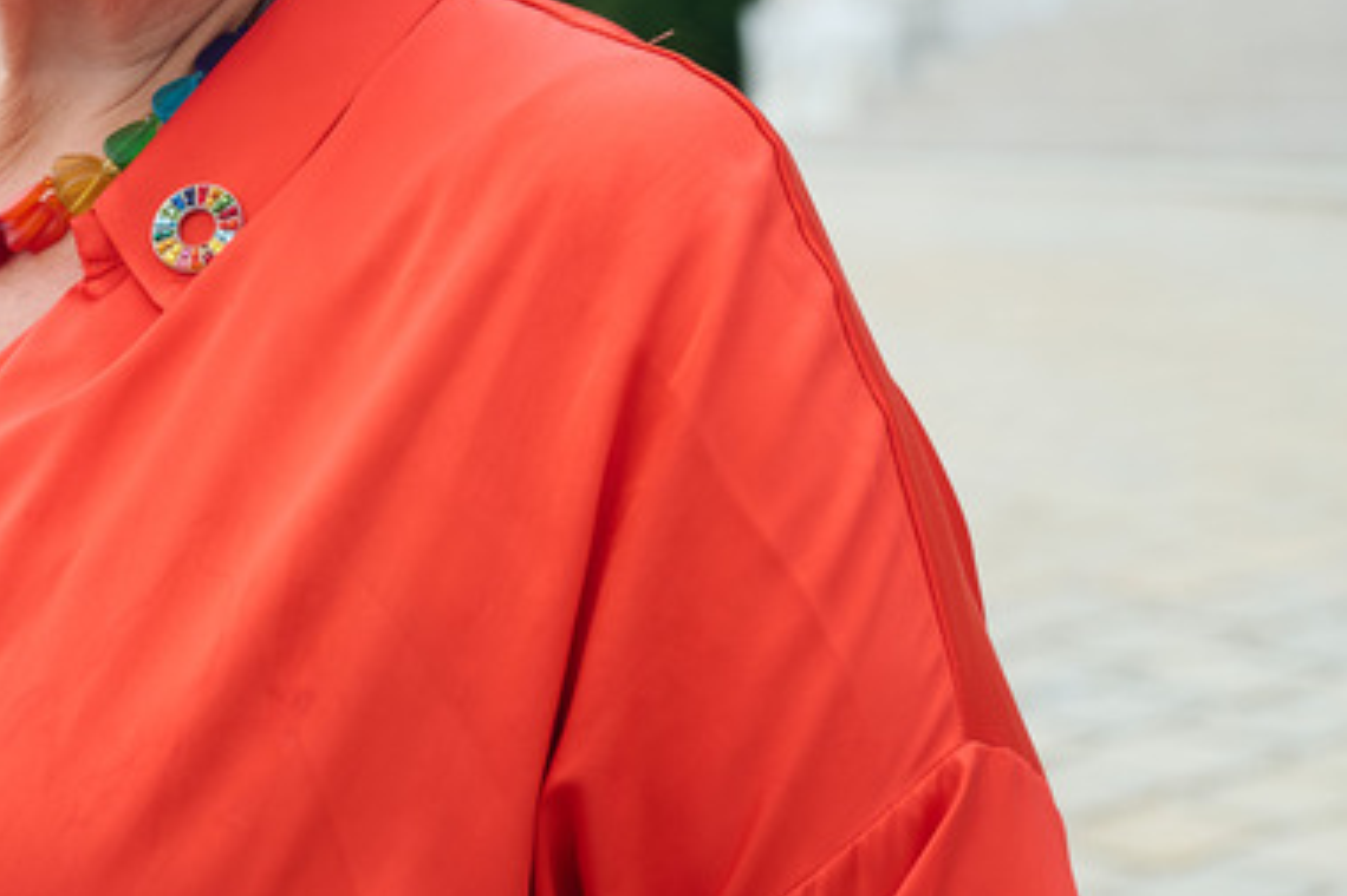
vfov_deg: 9.0
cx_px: 206
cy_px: -115
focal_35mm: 150
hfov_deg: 13.6
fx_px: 5610
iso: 79
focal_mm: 57
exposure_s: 1/320
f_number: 5
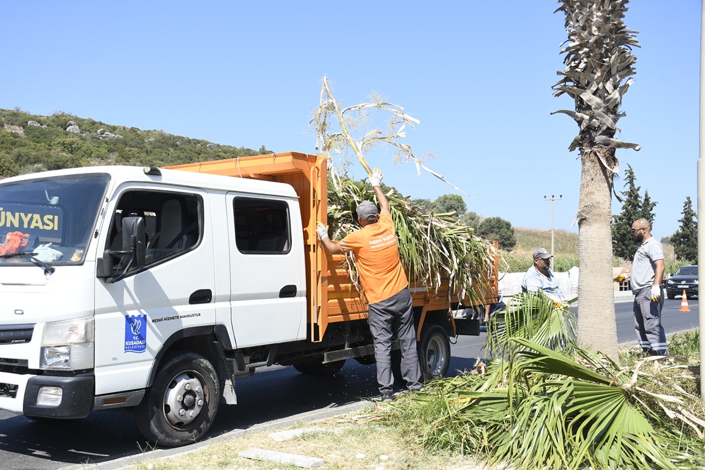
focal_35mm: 36
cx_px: 352
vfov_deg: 36.9
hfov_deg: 53.1
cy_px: 235
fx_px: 705
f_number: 7.1
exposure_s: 1/1600
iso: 640
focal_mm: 24
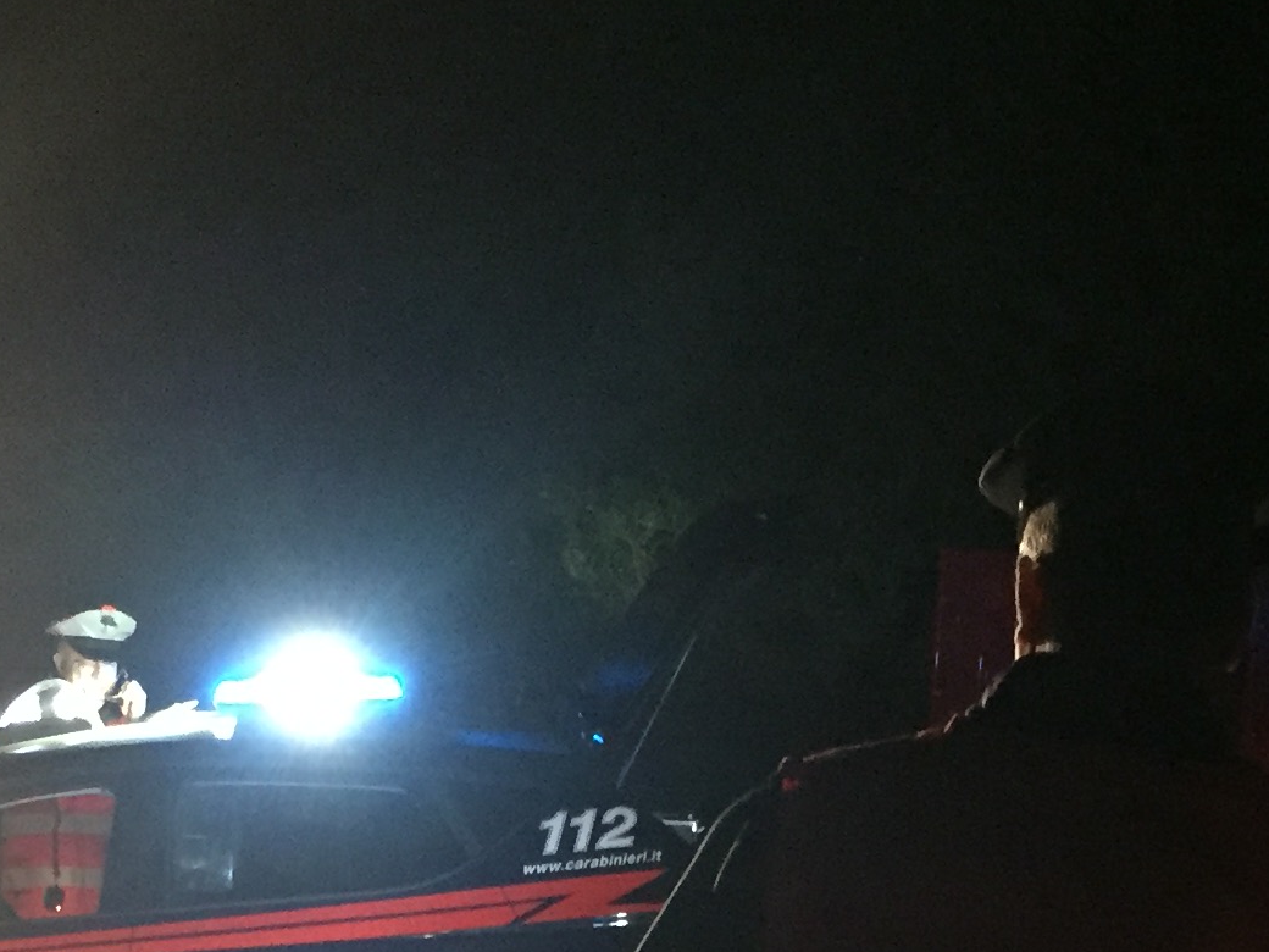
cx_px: 554
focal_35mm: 91
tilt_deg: -11.9
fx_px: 3336
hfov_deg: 21.5
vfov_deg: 15.5
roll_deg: -2.5
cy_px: 1210
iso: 320
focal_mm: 4.15
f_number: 2.2
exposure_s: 1/17
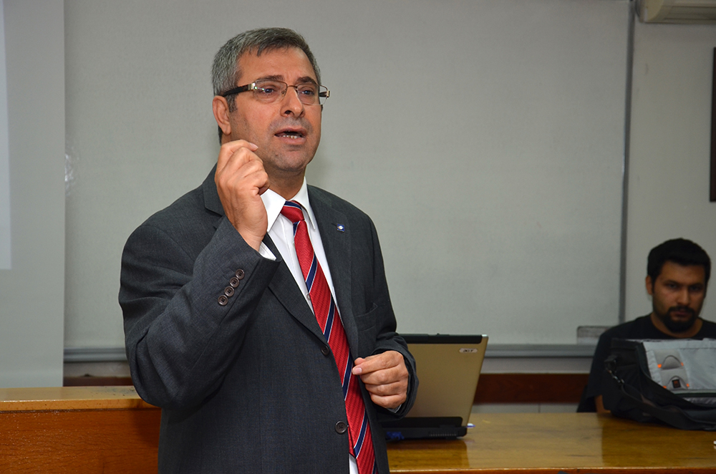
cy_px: 237
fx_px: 1488
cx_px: 358
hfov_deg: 27.0
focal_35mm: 75
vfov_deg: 18.1
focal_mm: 50
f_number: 5.6
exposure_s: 1/60
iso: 320
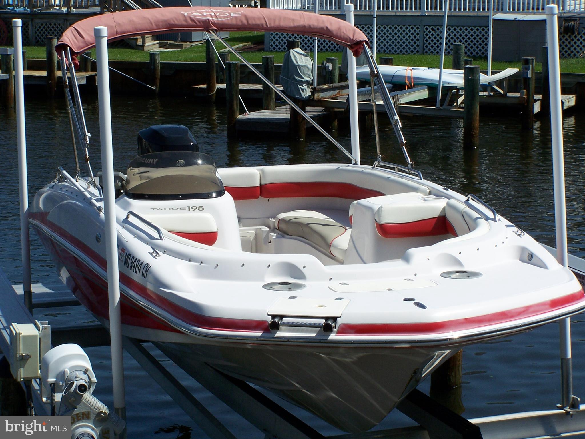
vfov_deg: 15.7
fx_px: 1589
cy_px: 220
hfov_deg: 20.9
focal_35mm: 94
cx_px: 292
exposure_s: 1/750
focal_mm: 15.6
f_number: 6.3
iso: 80
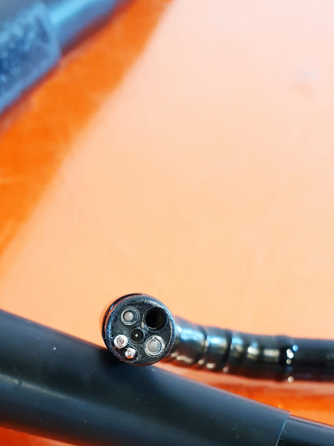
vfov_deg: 42.0
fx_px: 553
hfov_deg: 33.5
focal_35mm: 43
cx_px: 136
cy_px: 355
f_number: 2.4
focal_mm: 4.3
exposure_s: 1/33
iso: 320
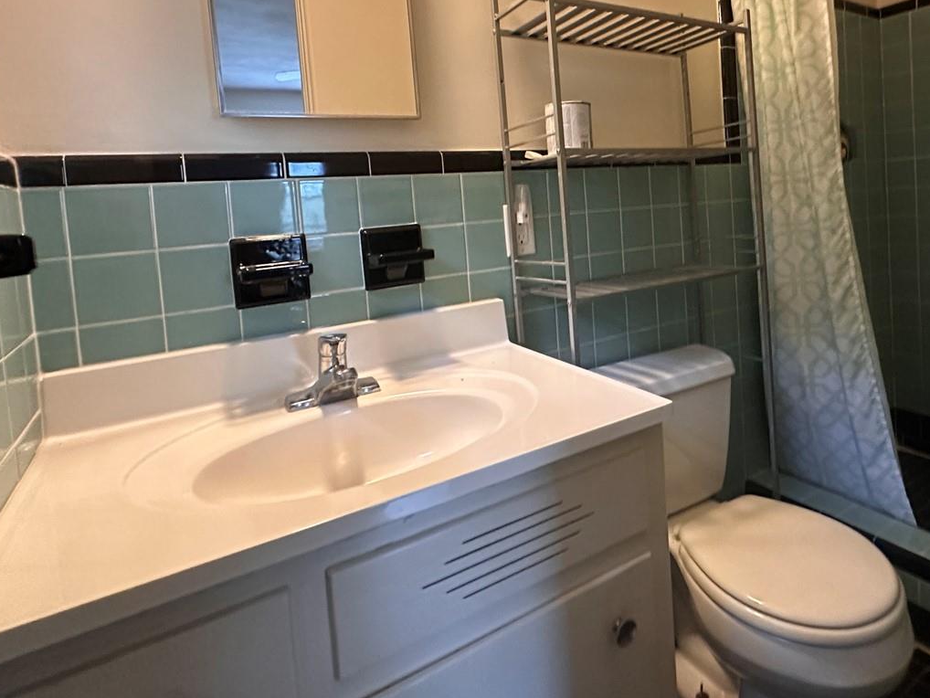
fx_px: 591
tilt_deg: -5.5
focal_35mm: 22
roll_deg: +3.4
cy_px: 224
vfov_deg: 59.5
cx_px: 577
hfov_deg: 75.1
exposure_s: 1/60
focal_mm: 2.22
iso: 640
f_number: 2.2
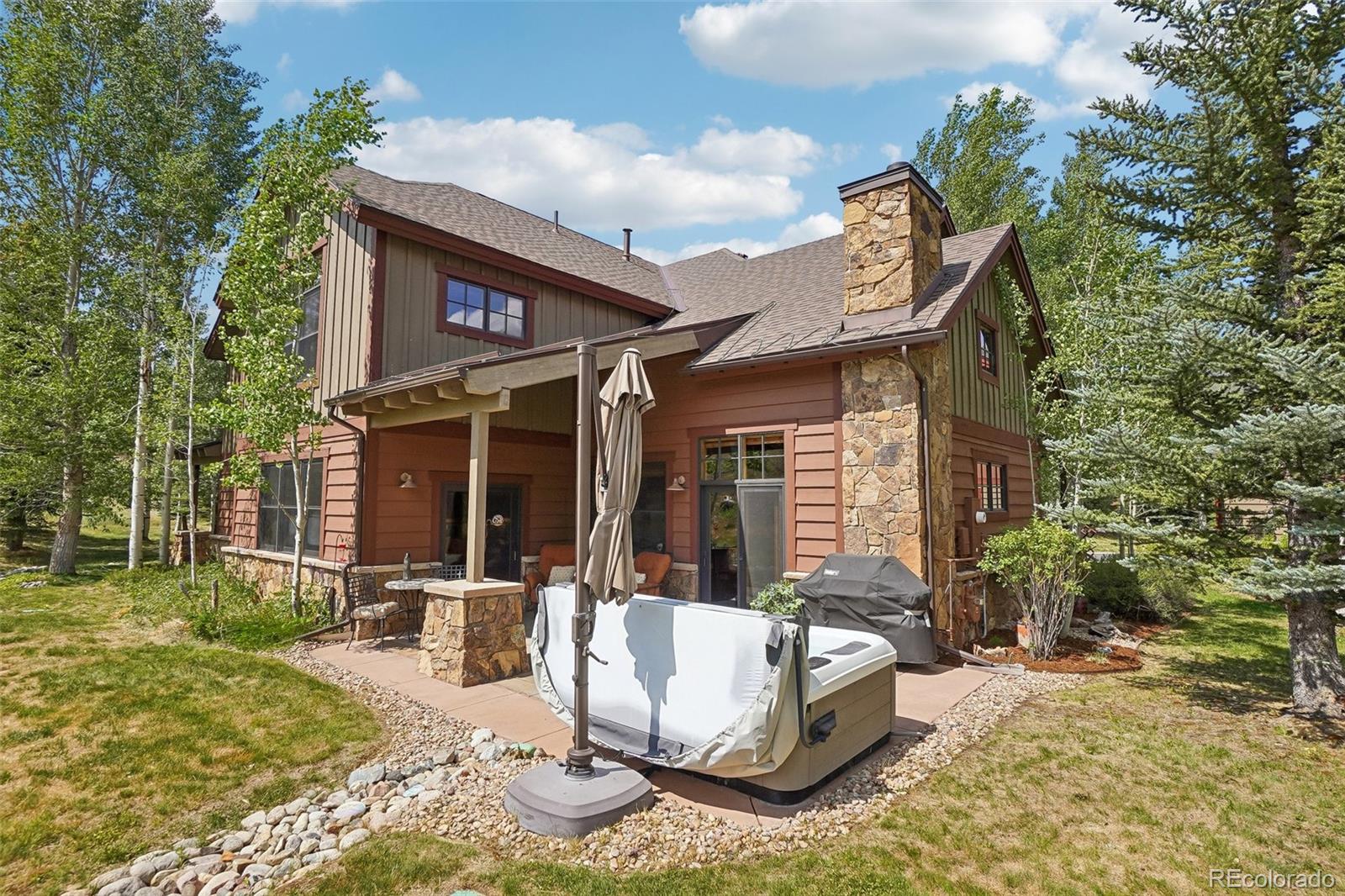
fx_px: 672
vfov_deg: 67.4
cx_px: 672
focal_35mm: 18
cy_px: 448
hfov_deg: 90.0
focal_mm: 12
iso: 100
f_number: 8
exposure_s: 1/250
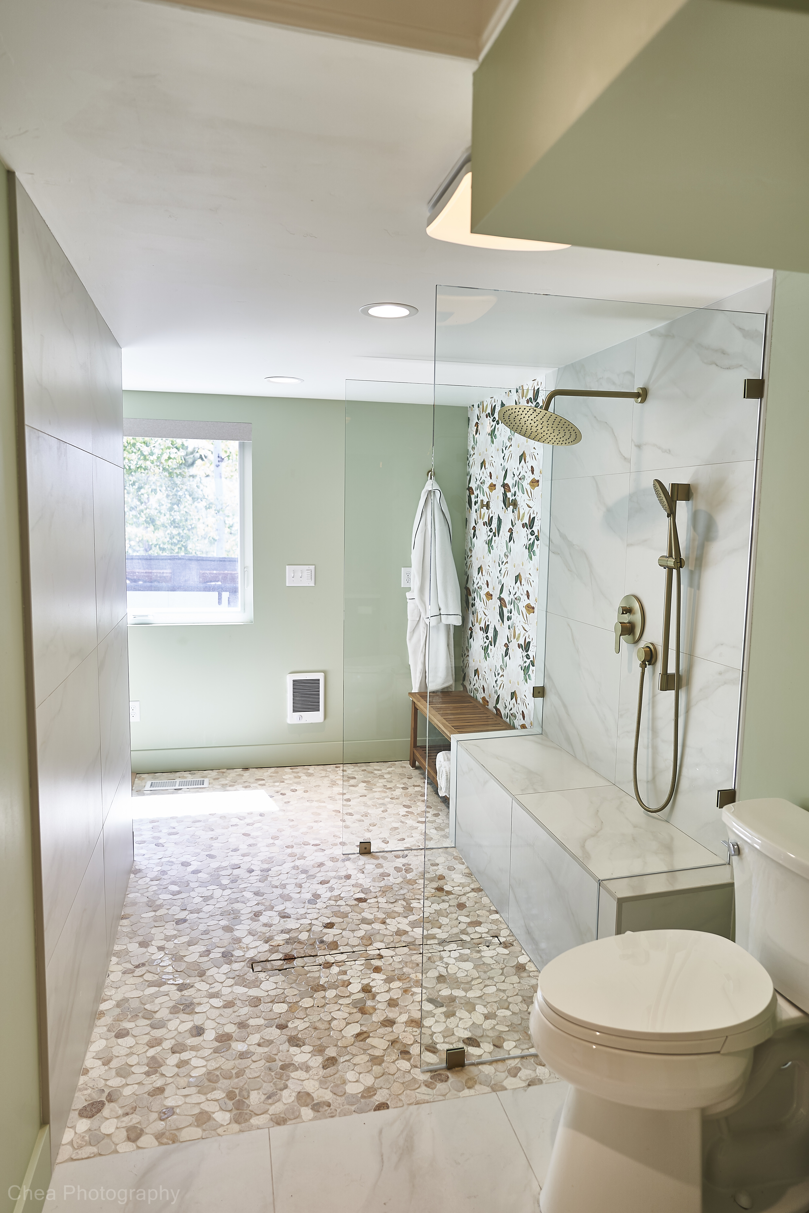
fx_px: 775
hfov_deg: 55.1
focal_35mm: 23
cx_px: 404
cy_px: 606
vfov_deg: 76.1
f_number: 2.8
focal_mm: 23
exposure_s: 1/30
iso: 100
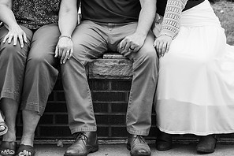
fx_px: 1079
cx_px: 21
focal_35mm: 166
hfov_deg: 12.3
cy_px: 12
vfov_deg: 8.2
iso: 4000
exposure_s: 1/200
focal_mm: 85
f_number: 5.6
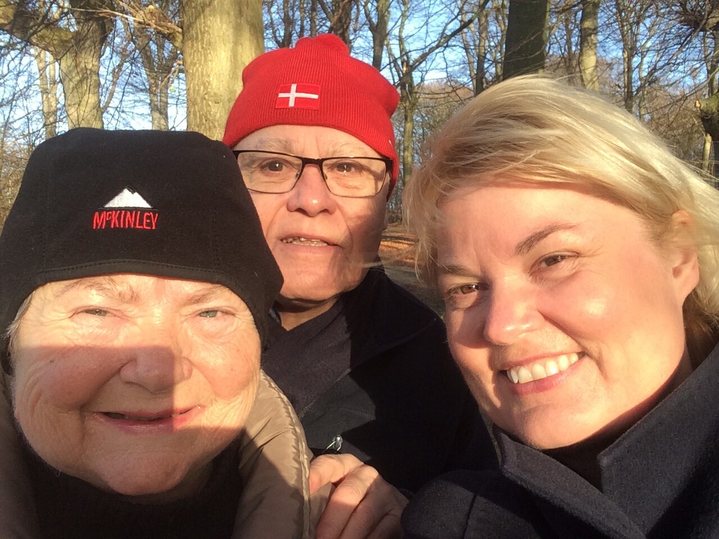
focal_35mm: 31
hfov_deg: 58.4
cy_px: 270
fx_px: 644
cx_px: 360
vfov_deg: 45.4
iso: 50
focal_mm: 2.15
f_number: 2.4
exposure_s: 1/265
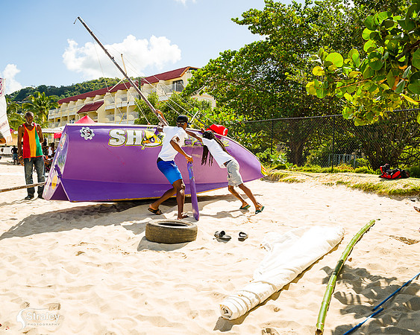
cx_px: 228
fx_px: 434
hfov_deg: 51.6
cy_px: 168
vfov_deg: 42.3
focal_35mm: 35
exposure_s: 1/320
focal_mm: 31
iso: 125
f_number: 6.3
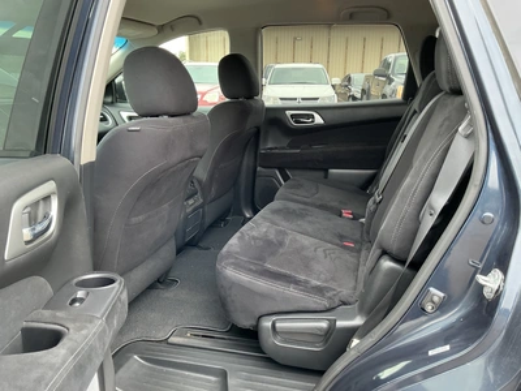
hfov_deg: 63.4
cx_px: 260
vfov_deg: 49.7
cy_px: 196
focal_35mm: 28
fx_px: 421
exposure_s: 1/122
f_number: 1.8
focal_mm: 3
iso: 64
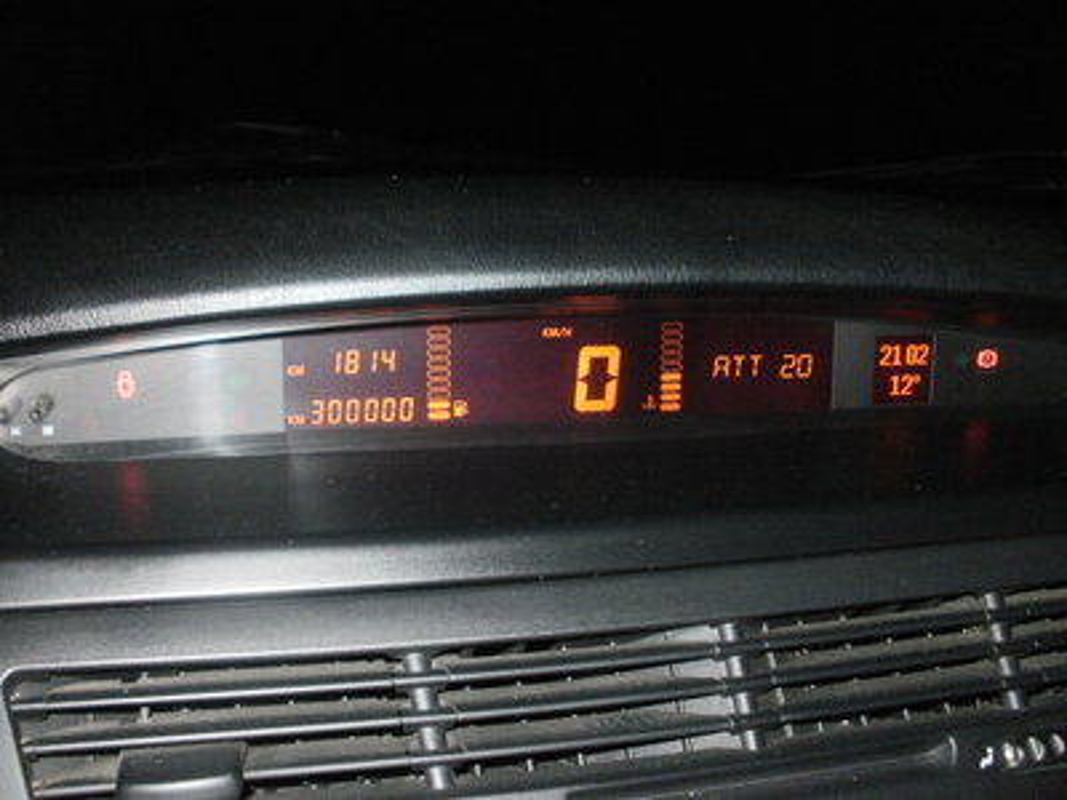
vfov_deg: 39.7
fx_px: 1110
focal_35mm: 36
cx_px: 534
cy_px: 400
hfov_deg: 51.4
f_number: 3.5
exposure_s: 1/30
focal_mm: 6.3
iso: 400
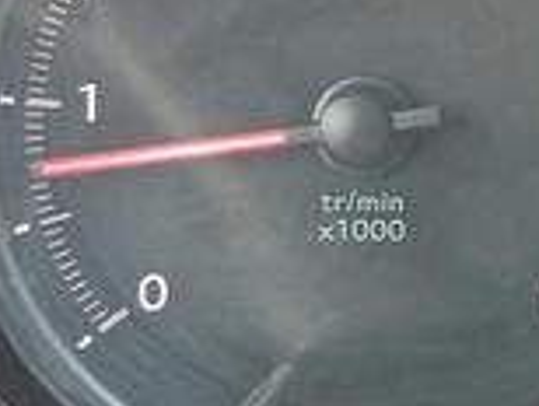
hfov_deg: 10.7
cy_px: 96
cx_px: 1054
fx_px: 2636
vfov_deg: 8.8
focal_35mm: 169
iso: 174
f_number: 1.8
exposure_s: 1/33.3
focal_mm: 3.98
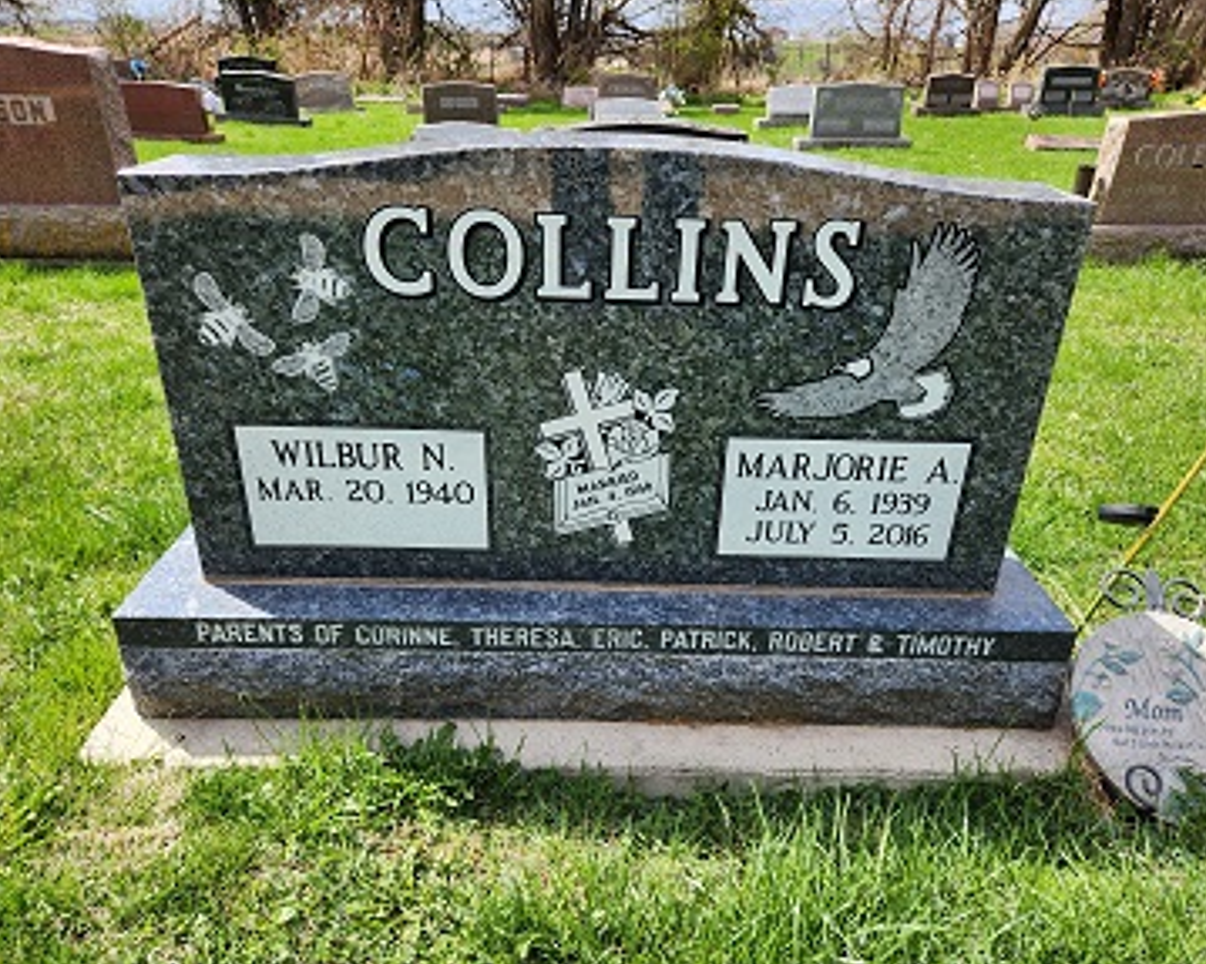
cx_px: 615
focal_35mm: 25
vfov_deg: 56.8
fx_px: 892
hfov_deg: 68.1
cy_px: 490
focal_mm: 5.4
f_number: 1.8
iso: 20
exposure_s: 1/697
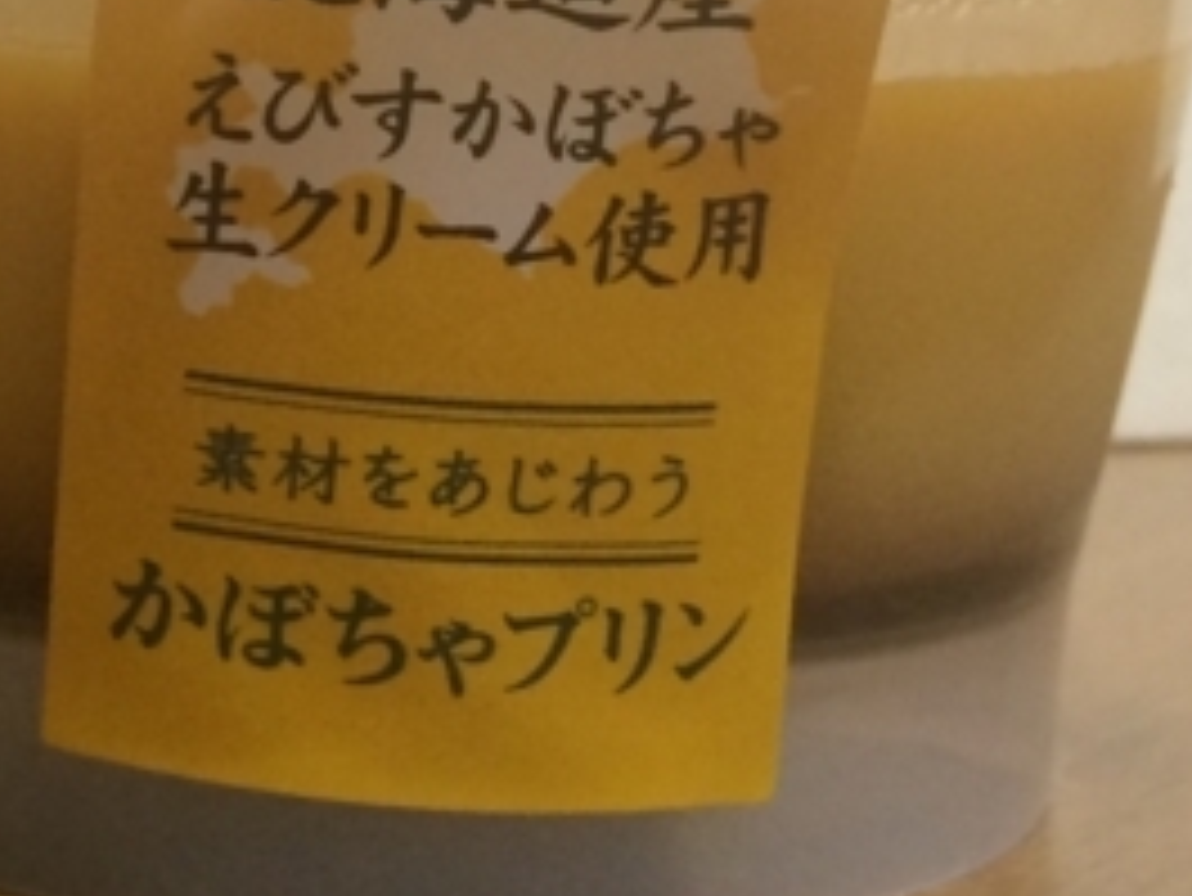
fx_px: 3858
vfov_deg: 12.7
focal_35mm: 112
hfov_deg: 16.0
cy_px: -351
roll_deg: -1.2
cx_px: -639
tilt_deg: -1.0
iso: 160
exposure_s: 1/33
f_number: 2.2
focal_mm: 4.15
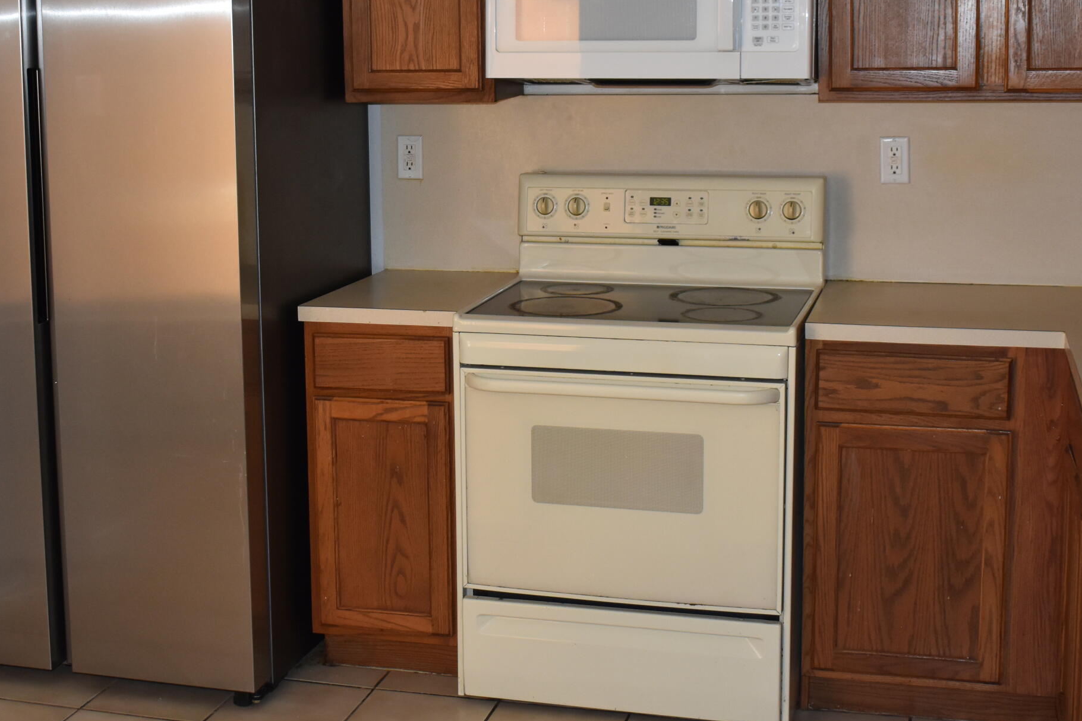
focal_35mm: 57
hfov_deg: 35.0
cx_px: 431
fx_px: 1708
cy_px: 240
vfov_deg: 23.7
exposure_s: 1/125
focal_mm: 23
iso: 800
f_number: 3.8
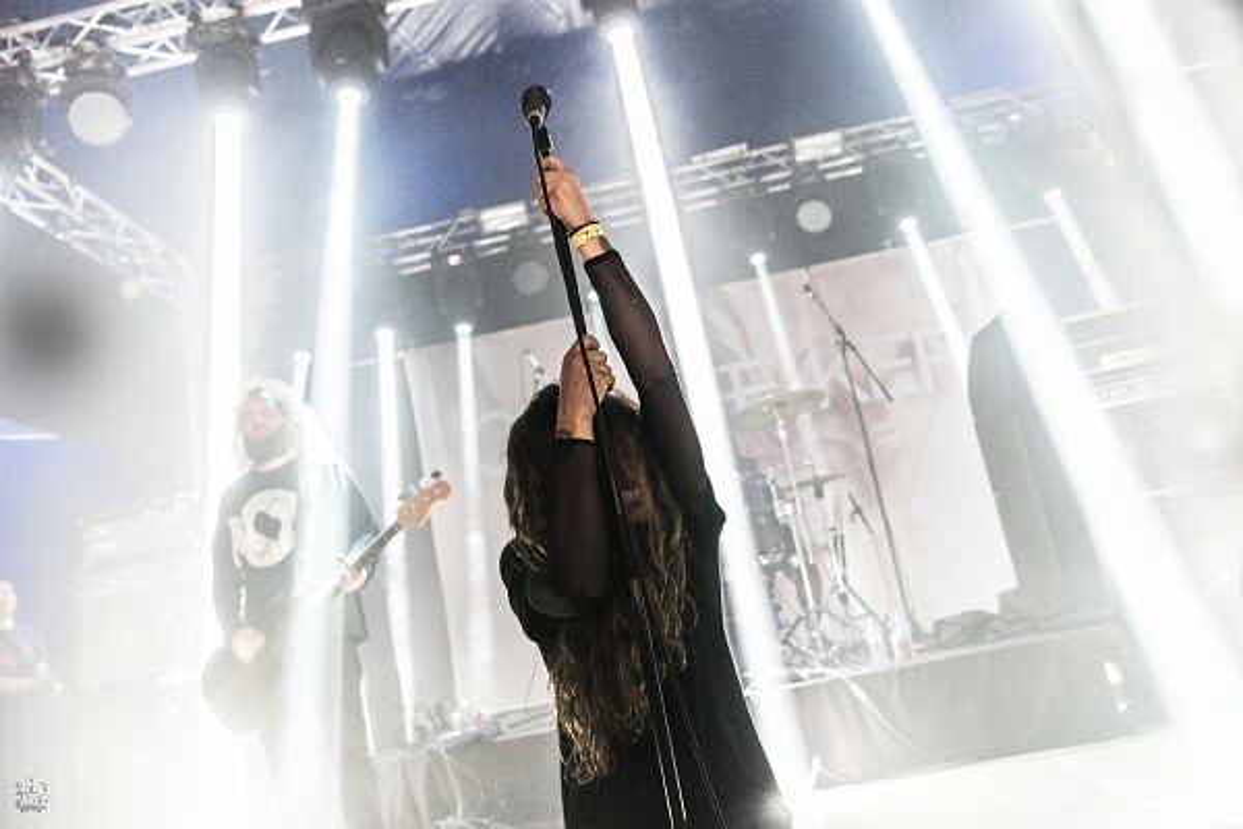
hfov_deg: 60.3
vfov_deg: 42.3
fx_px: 1070
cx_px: 622
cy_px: 414
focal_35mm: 31
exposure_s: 1/40
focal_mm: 31
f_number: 4
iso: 4000
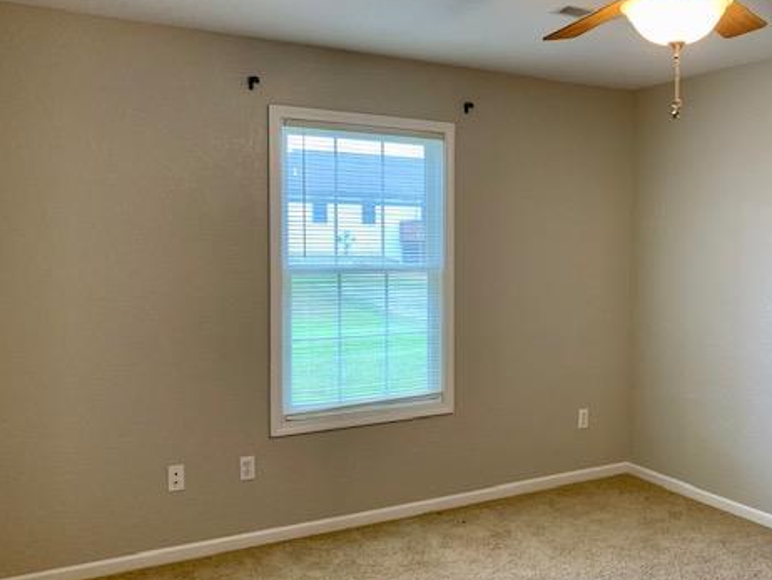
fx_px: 803
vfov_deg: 39.7
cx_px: 533
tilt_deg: -2.9
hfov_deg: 50.1
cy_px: 282
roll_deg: -0.3
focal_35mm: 36
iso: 100
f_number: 1.8
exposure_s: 1/60
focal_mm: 4.25
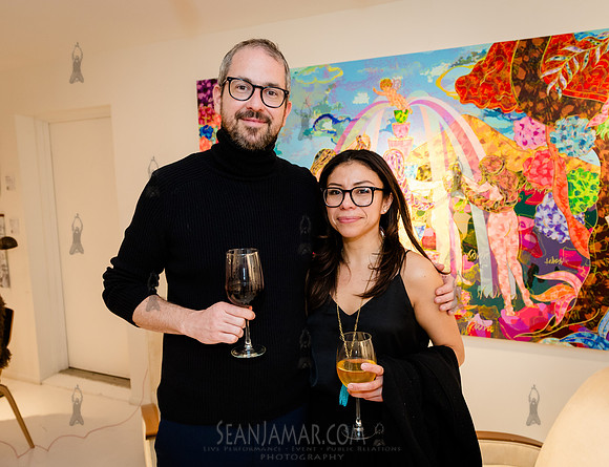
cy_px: 253
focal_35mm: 29
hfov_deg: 61.4
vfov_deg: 49.0
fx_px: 512
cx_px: 327
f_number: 4
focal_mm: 24
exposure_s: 1/160
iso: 1600
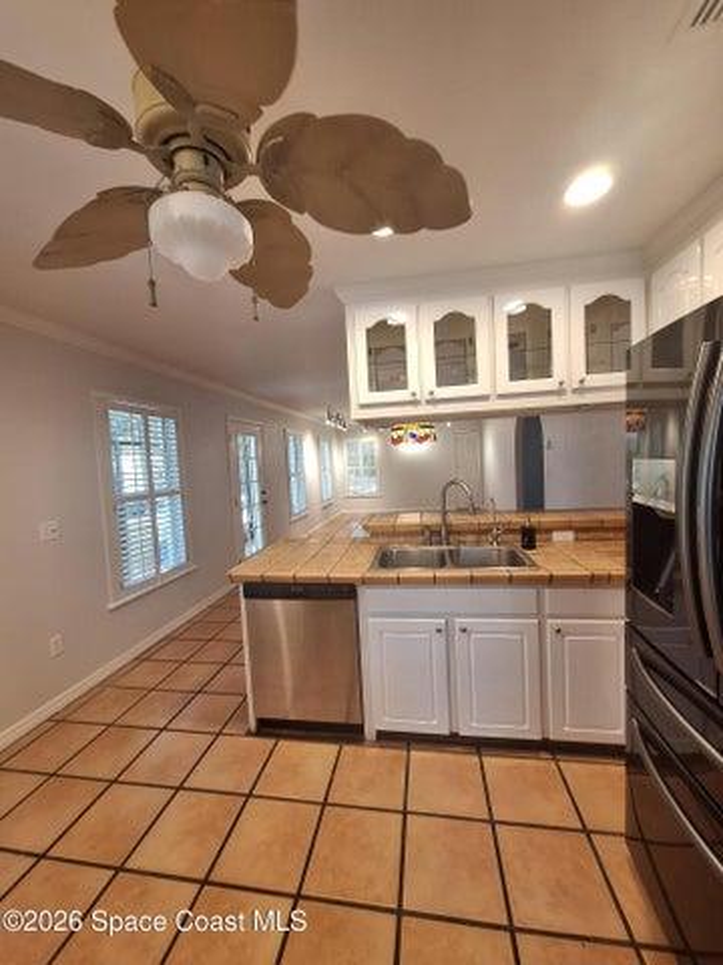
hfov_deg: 89.9
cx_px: 362
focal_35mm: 13
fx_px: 362
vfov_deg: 106.2
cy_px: 482
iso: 100
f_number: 2.2
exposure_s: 1/40
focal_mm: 1.74
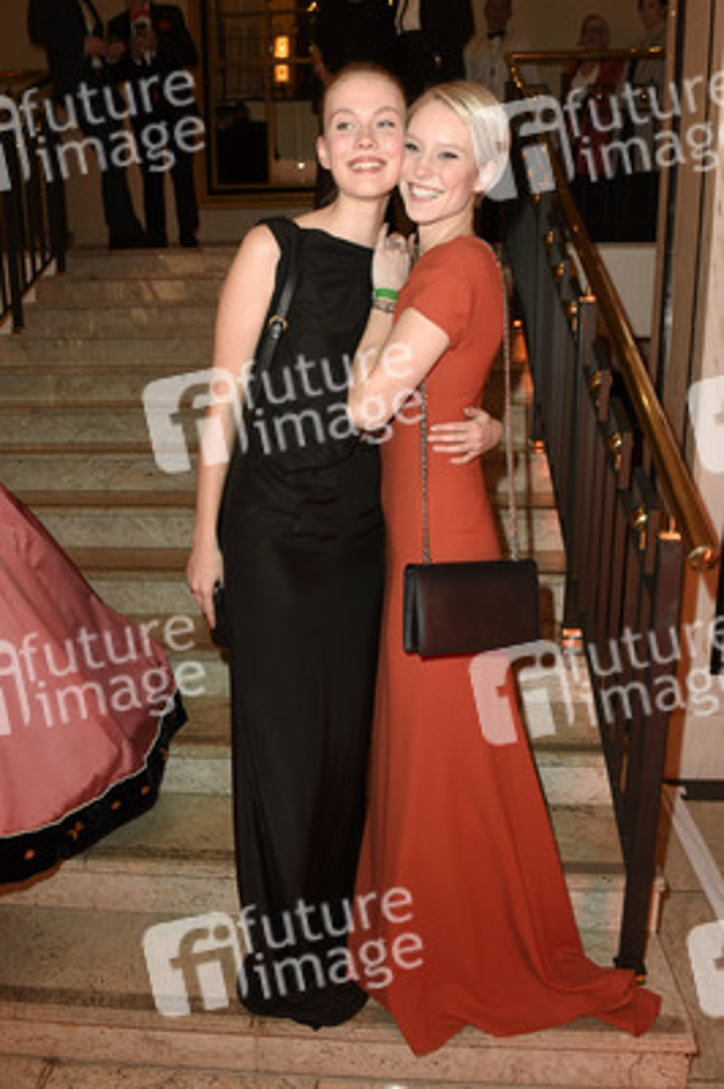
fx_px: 786
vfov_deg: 69.4
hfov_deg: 49.5
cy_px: 544
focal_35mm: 26
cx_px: 362
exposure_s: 1/50
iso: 800
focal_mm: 26
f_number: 5.6
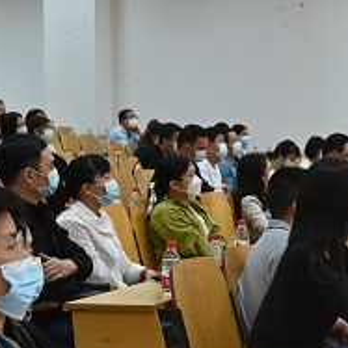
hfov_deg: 14.8
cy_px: 164
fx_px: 1262
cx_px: 493
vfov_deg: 15.7
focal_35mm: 111
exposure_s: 1/40
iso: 1600
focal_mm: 35
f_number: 5.6
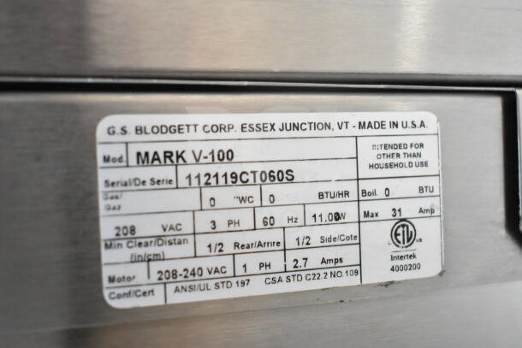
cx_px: 261
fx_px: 587
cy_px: 174
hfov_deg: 47.9
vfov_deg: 33.0
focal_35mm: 40
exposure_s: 1/40
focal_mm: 27
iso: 4000
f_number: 4
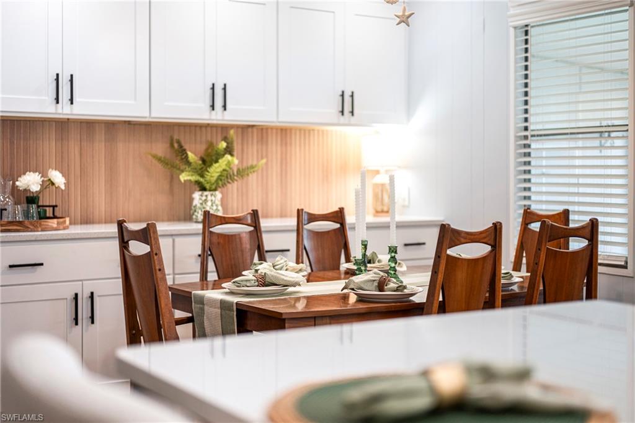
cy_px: 212
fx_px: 882
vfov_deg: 27.0
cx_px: 318
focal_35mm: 50
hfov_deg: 39.6
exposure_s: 1/200
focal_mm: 50
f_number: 1.8
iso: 250
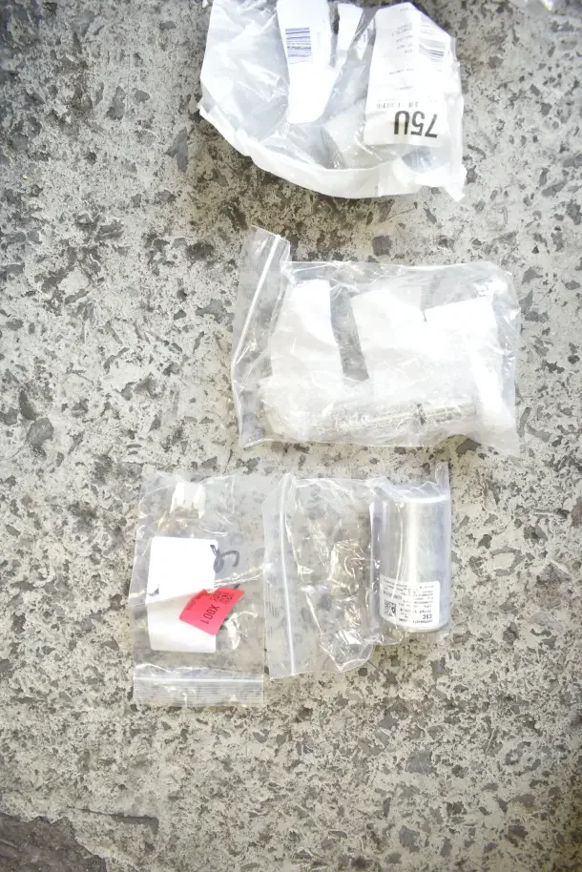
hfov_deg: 48.0
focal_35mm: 27
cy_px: 436
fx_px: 654
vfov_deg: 67.4
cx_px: 291
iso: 200
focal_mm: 18
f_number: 4
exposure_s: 1/60
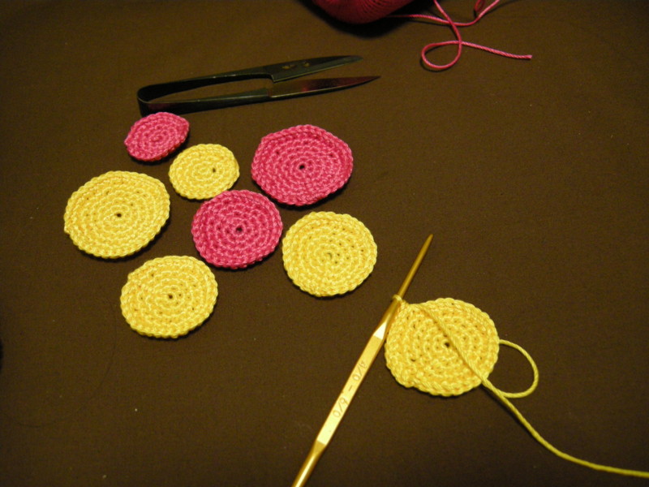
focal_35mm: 35
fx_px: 656
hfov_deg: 52.6
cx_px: 324
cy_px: 244
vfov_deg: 40.7
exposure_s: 1/26.6
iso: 400
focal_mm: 7.5
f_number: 2.7
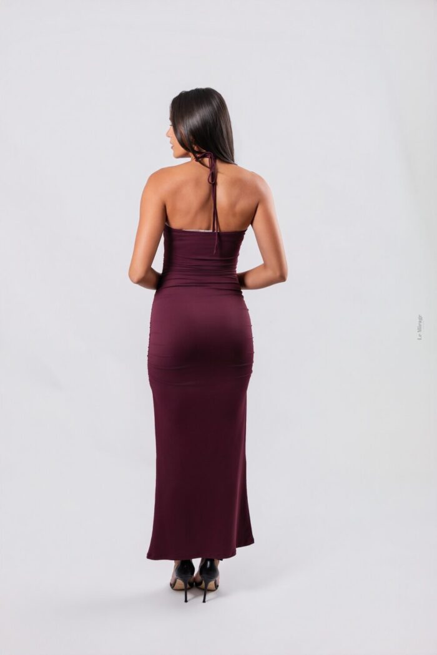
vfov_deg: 40.3
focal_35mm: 49
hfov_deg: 27.5
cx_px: 218
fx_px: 892
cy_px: 328
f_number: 2.8
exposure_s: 1/320
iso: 160
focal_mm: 32.8
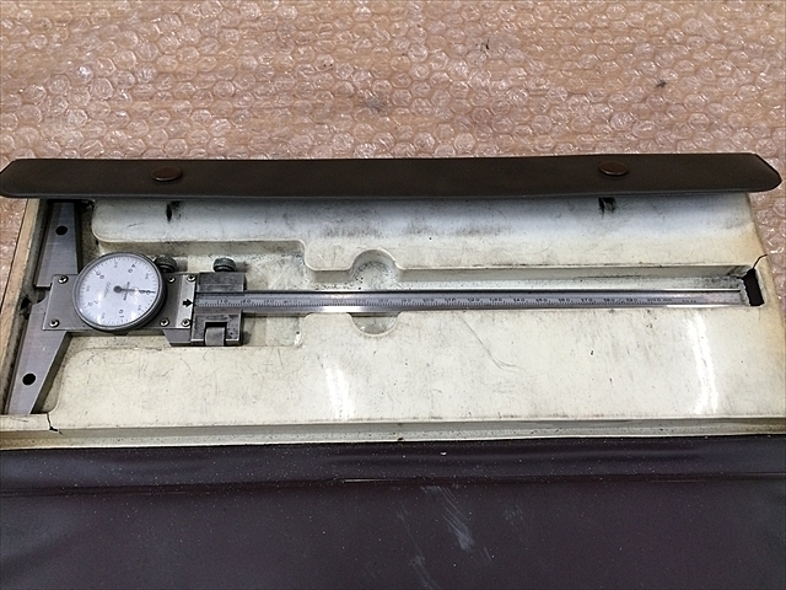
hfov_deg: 61.7
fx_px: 658
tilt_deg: -65.2
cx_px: 393
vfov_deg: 48.2
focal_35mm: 29
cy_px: 295
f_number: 2.2
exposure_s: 1/40
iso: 40
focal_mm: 4.15
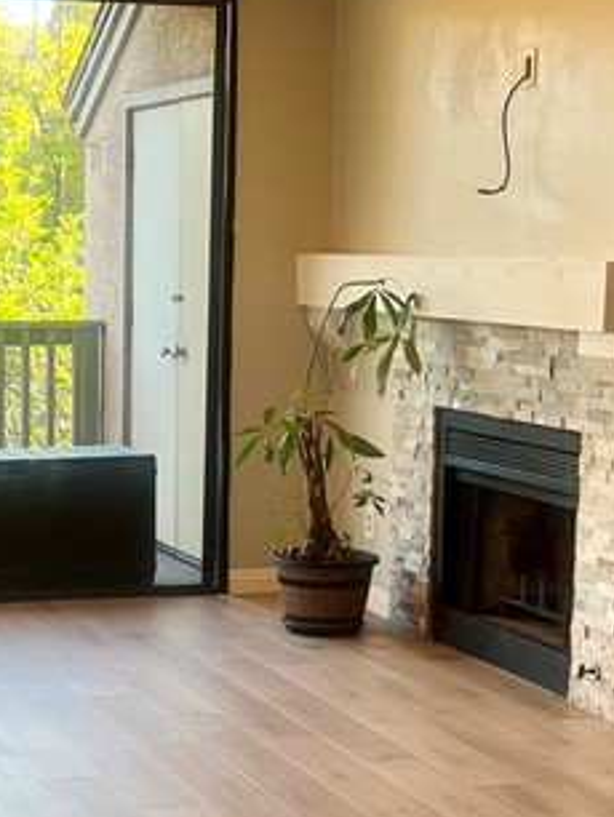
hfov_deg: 16.9
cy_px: 433
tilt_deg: -6.2
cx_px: 158
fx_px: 2055
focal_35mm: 87
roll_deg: -1.1
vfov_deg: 22.5
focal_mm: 5.7
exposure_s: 1/120
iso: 80
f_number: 1.5
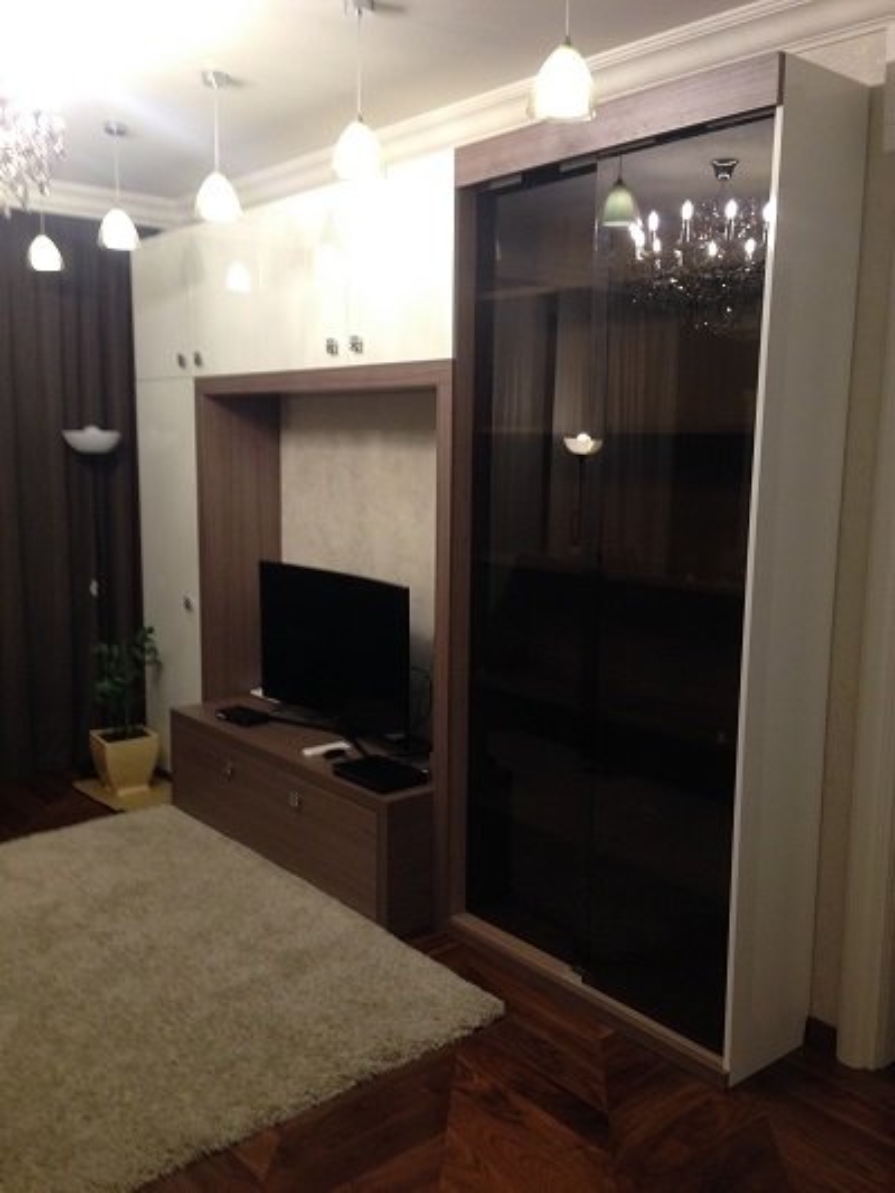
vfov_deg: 55.3
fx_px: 1137
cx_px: 448
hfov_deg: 43.0
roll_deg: -1.8
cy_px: 596
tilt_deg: -6.3
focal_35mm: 33
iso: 160
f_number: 2.4
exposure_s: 1/20
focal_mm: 4.12
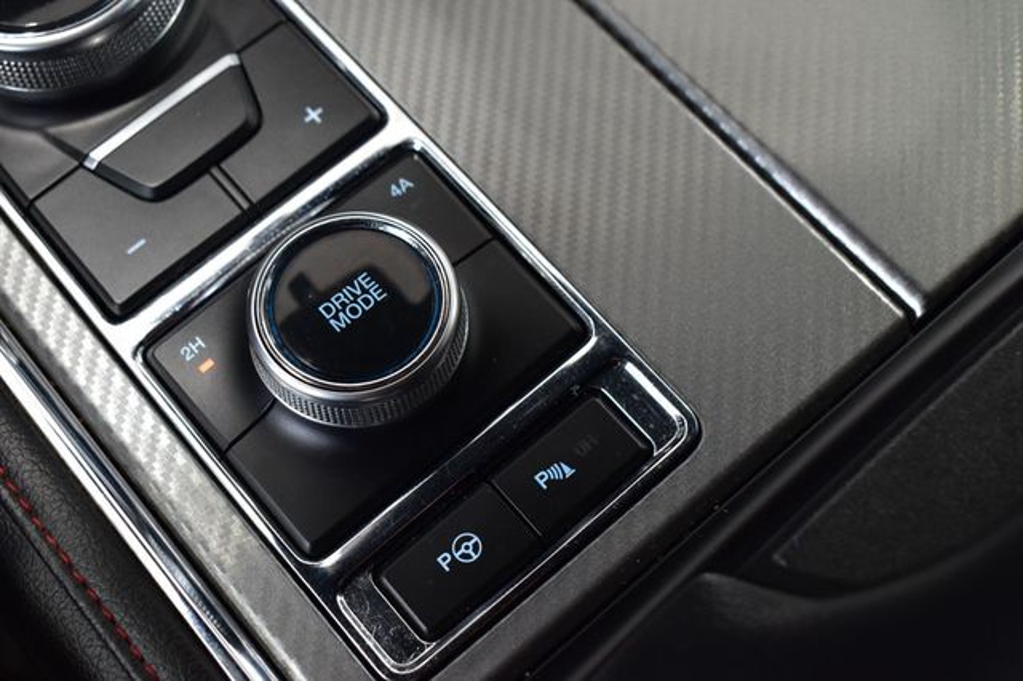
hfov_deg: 38.9
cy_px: 340
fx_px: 1448
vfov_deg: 26.5
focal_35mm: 51
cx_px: 512
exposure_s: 1/15
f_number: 6.3
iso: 560
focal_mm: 34
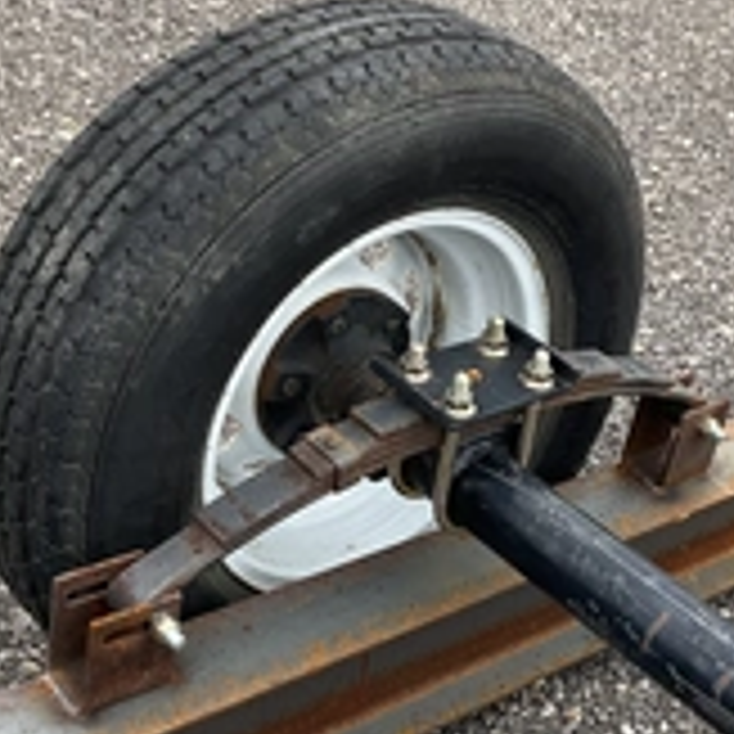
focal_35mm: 63
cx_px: 477
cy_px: 441
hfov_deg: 27.2
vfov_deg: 27.2
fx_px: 1511
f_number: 1.8
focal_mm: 3
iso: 25
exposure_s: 1/545
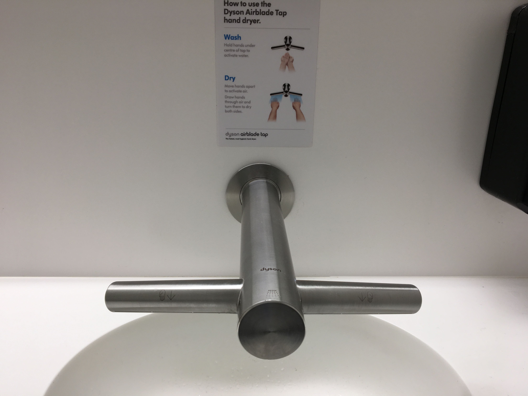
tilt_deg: -19.0
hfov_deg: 61.7
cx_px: 264
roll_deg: -1.6
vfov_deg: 48.2
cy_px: 198
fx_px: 442
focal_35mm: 29
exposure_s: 1/60
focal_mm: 4.15
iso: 25
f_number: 2.2
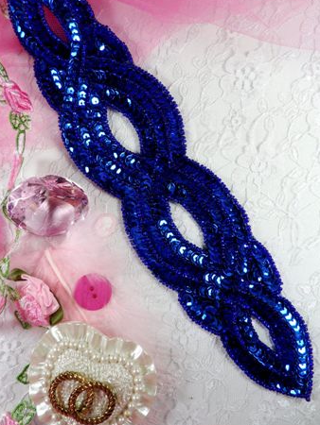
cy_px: 192
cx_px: 159
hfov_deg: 46.8
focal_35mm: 30
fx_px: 369
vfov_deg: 59.8
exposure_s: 1/180
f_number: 3.5
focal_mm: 4.9
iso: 80
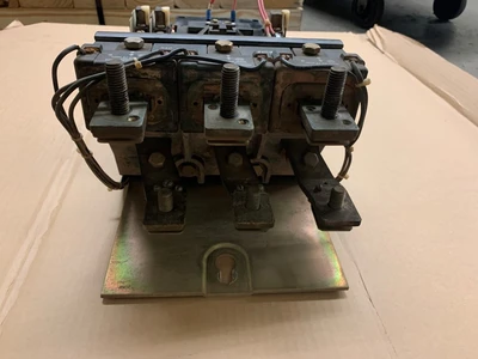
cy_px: 180
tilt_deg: -33.8
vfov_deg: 53.1
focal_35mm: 26
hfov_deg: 67.3
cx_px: 239
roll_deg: -2.2
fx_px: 359
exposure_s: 1/60
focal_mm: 4.25
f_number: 1.8
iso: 250
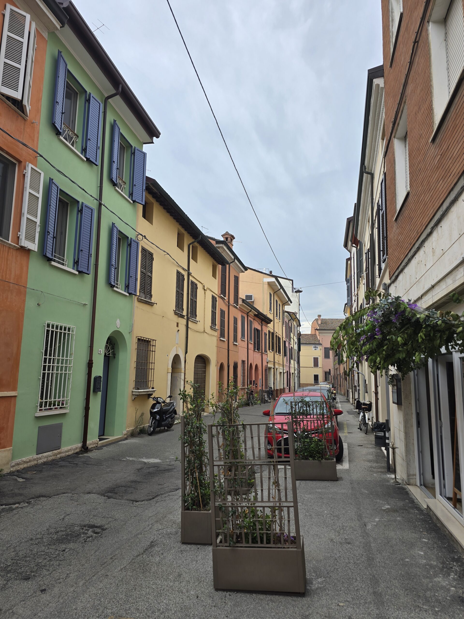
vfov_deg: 73.9
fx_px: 411
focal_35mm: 23
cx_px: 232
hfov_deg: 58.9
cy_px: 310
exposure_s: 1/315
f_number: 1.7
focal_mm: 6.3
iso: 12
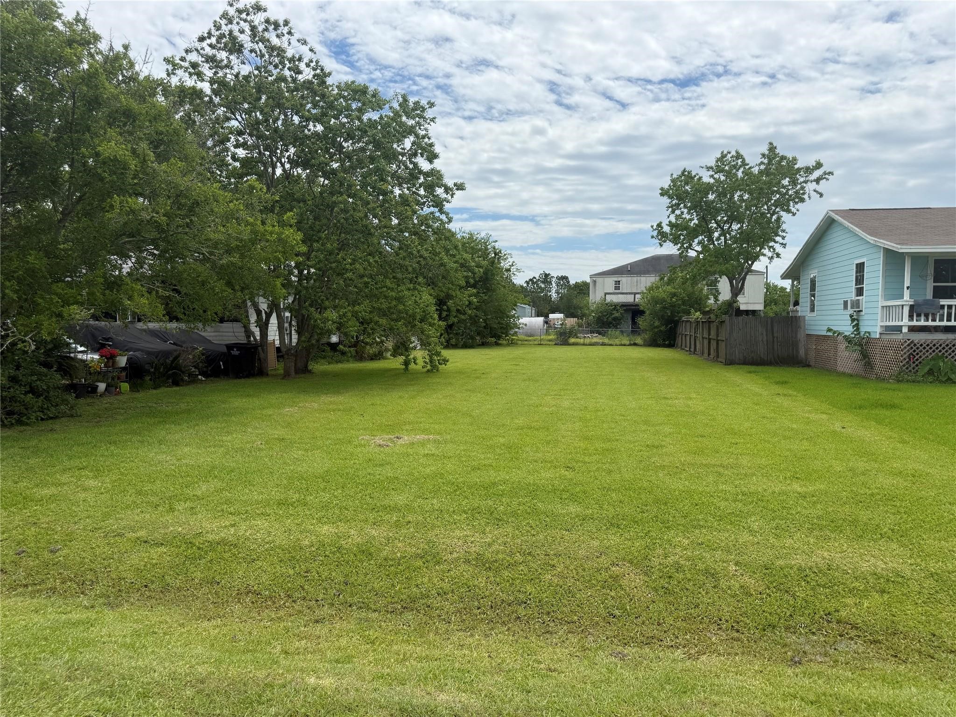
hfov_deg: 71.6
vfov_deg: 56.8
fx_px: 663
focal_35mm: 24
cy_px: 358
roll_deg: +2.7
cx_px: 478
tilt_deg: -2.7
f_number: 1.78
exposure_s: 1/6173
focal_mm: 6.76
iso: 80
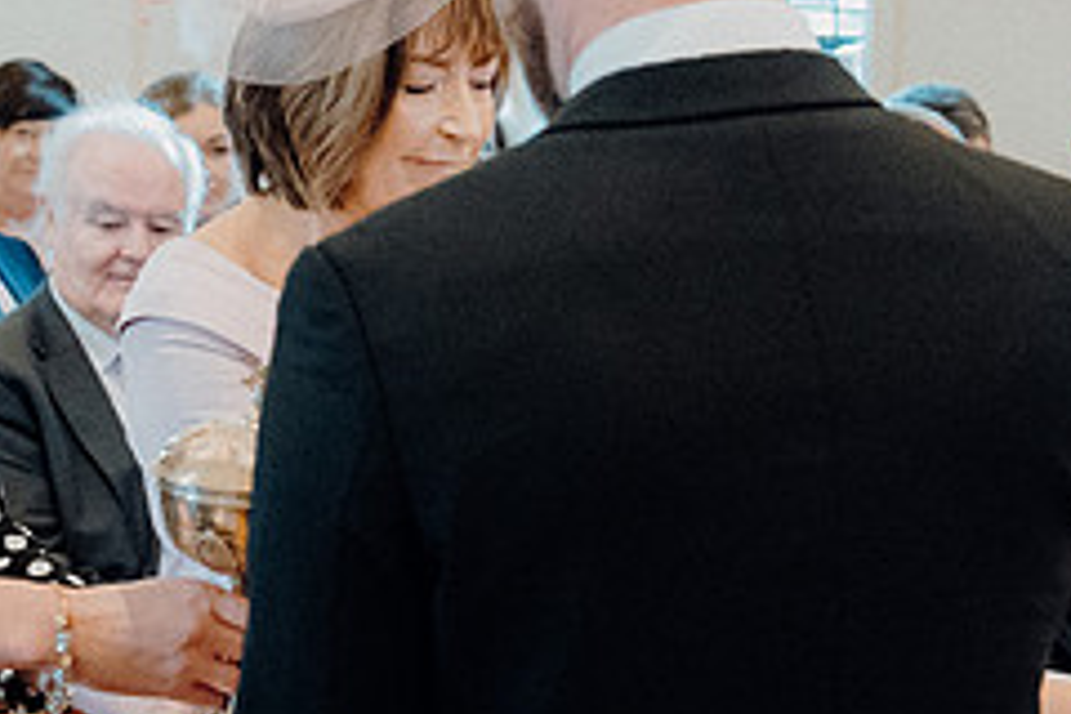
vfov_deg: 9.0
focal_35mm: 152
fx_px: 4522
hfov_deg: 13.5
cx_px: 469
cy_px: 426
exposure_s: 1/160
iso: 4000
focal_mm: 42
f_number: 3.5
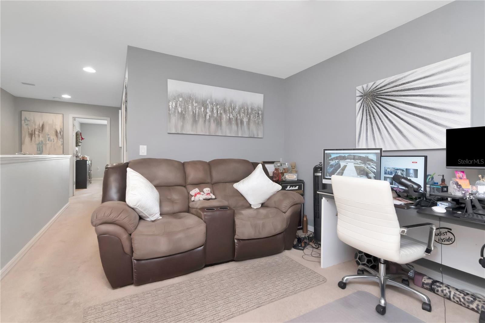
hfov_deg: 95.0
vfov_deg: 72.0
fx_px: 222
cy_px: 162
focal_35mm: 16
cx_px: 242
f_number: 7.1
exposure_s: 1/50
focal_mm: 11
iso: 2000
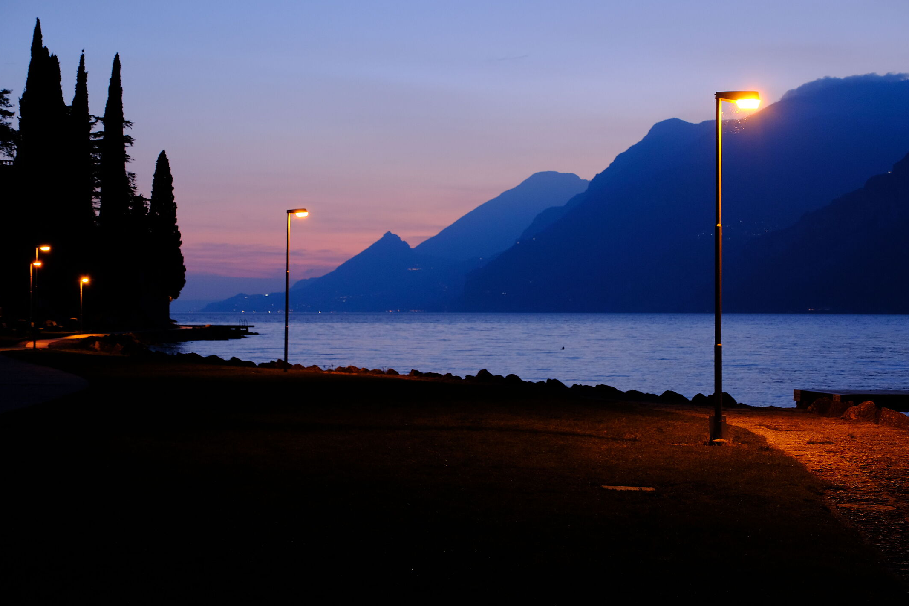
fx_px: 1591
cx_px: 465
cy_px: 283
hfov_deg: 31.9
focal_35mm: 63
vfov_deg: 21.6
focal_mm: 37
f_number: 4
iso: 640
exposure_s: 1/5
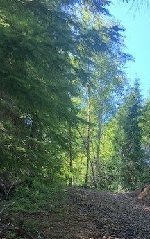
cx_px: 119
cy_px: 218
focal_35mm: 55
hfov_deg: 23.2
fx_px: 359
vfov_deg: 34.7
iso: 32
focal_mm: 4
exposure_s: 1/120
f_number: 1.8
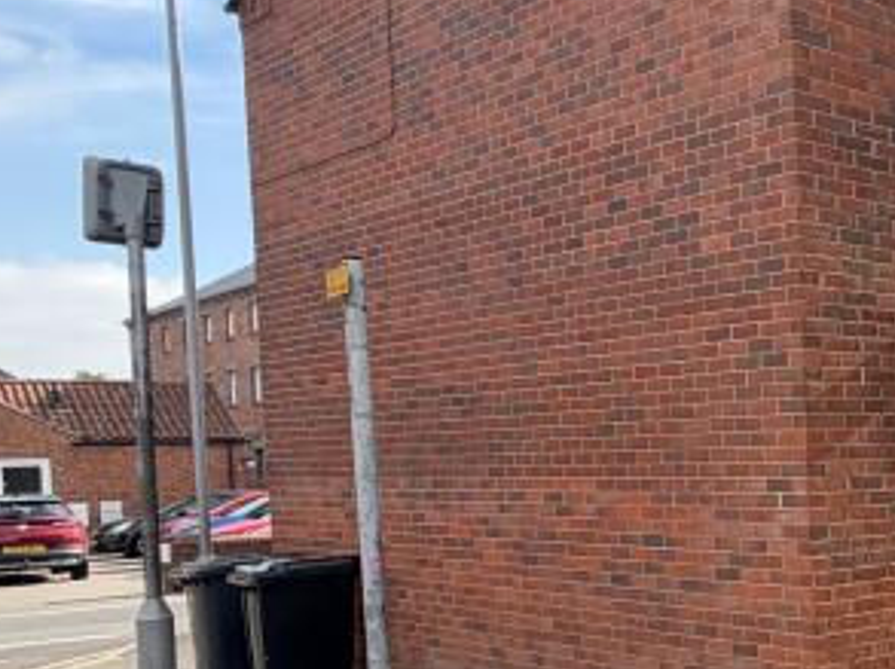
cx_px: 1222
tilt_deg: +0.5
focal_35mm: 49
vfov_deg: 29.2
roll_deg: +2.7
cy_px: 489
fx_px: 1265
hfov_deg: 29.5
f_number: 2.2
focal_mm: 2.22
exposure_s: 1/502
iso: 40
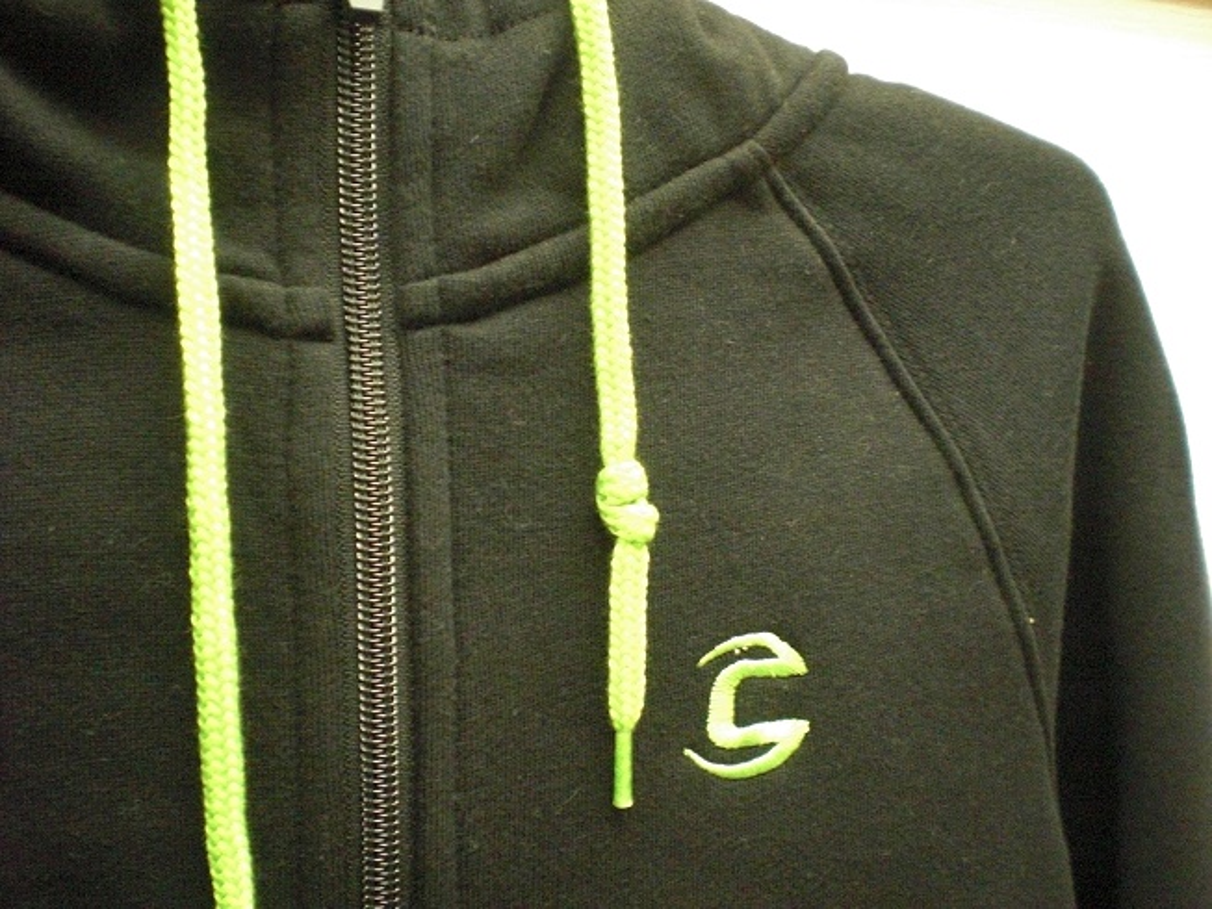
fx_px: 1331
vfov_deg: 37.7
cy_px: 454
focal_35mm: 38
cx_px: 606
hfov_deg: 49.0
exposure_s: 1/125
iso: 800
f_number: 3.1
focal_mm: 6.3
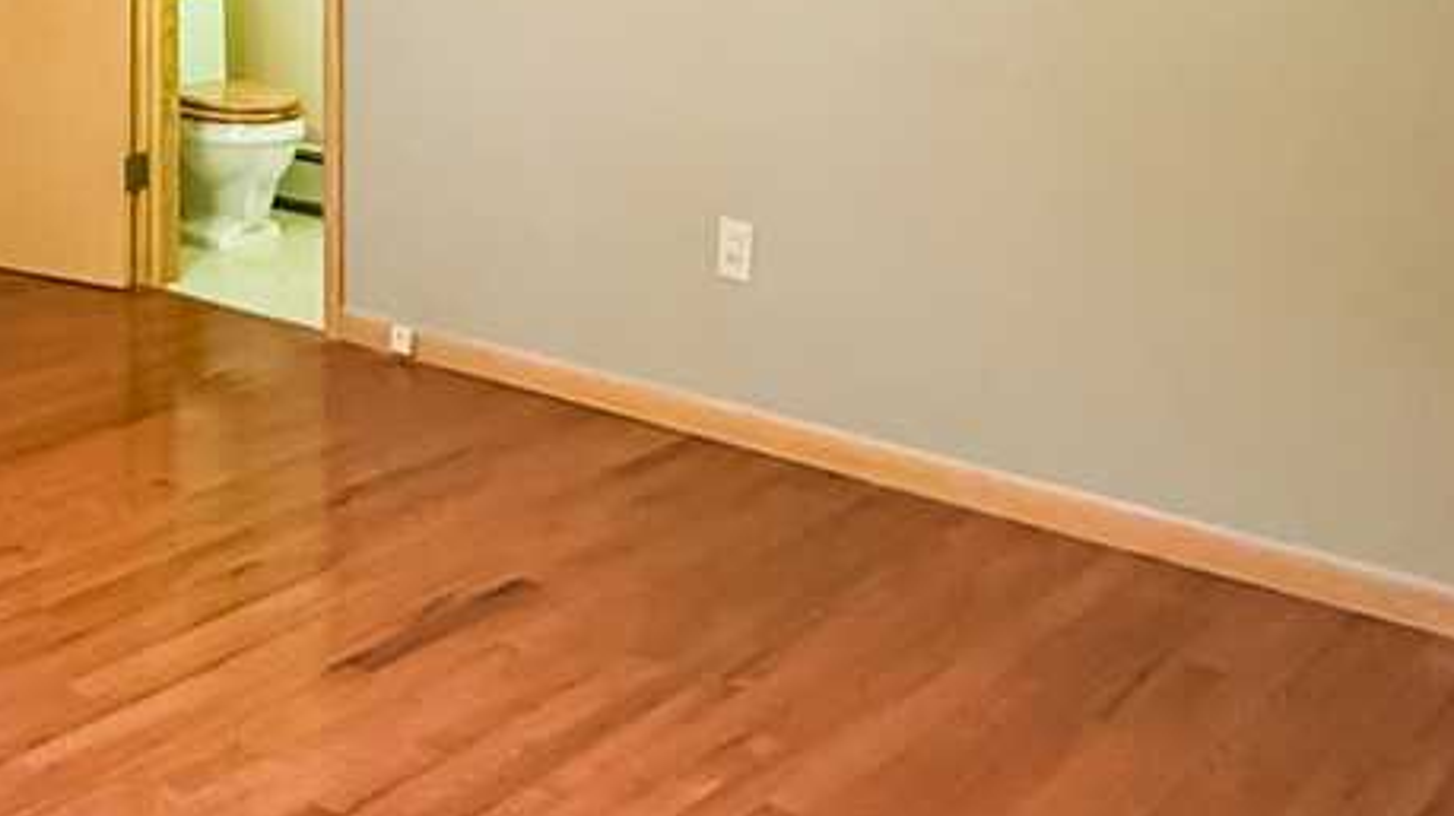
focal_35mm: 48
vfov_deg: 24.3
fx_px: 1850
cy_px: 102
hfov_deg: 40.5
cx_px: 219
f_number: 2.2
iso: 400
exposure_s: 1/60
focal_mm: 2.22
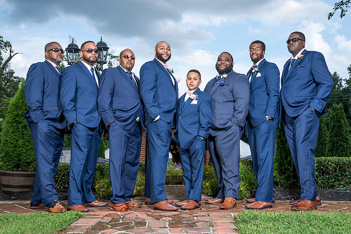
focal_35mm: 36
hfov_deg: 52.5
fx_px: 356
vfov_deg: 36.5
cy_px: 120
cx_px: 177
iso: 100
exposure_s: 1/200
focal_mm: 34
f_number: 5.6
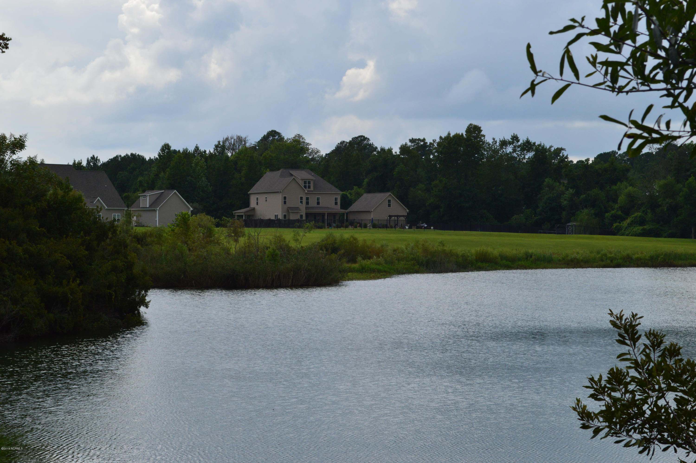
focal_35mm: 82
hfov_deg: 24.6
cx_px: 348
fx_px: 1593
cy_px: 232
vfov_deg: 16.5
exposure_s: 1/400
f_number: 11
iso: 400
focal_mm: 55
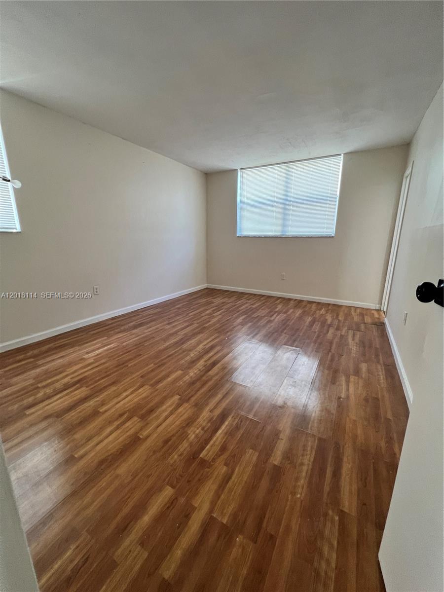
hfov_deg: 89.9
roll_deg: -0.8
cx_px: 222
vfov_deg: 106.2
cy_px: 296
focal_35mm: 13
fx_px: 222
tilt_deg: -12.5
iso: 200
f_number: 1.8
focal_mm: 1.57
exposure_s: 1/120
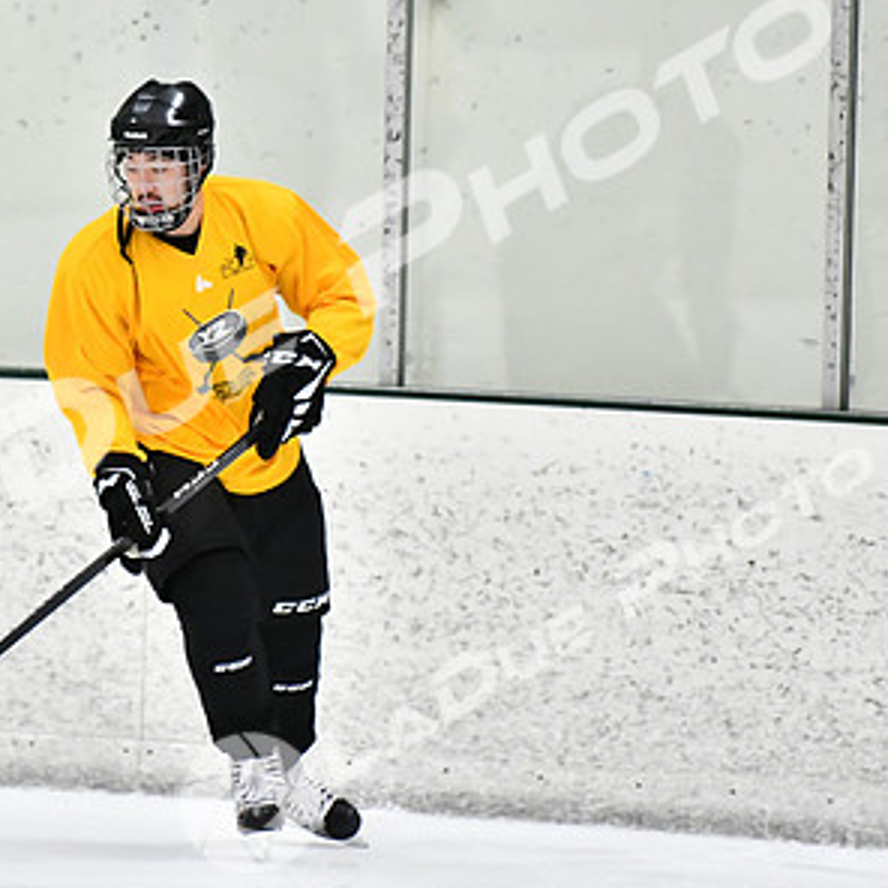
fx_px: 13757
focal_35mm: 474
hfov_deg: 3.7
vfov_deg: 3.7
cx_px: 174
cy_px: 362
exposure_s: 1/1250
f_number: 2.8
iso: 5000
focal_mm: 190
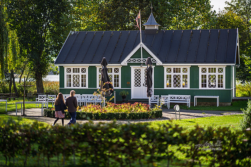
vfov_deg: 15.8
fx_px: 605
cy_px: 84
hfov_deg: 23.4
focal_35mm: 87
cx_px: 126
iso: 64
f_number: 1.4
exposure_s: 1/1600
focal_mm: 85
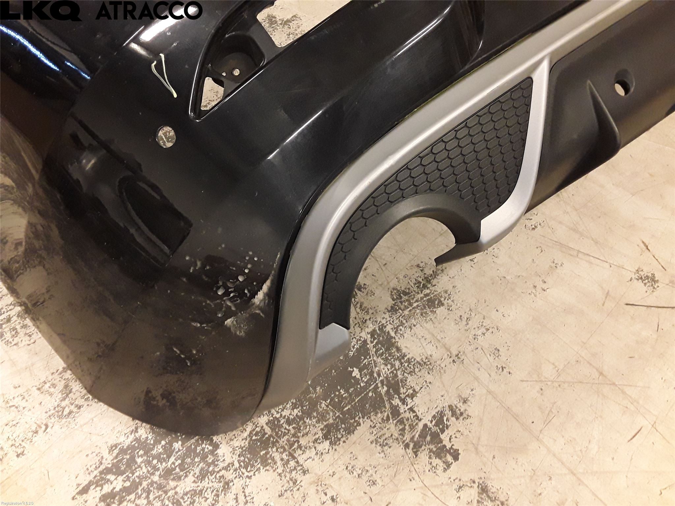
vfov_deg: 49.7
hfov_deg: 63.4
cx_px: 338
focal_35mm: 28
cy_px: 253
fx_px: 546
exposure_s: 1/50
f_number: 1.9
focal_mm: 2.91
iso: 200
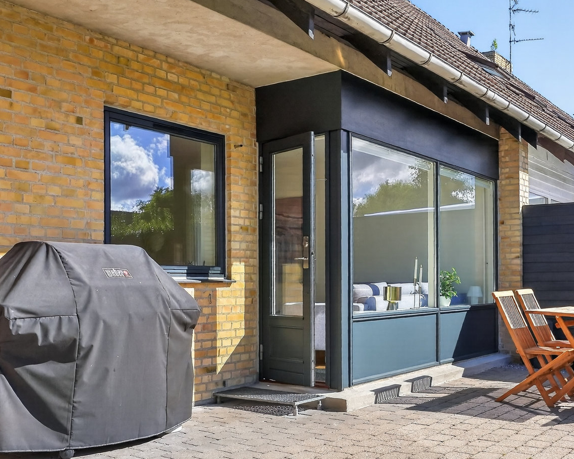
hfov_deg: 45.7
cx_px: 251
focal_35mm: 40
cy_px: 291
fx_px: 680
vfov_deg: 37.1
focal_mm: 19
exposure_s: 1/160
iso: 400
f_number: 8
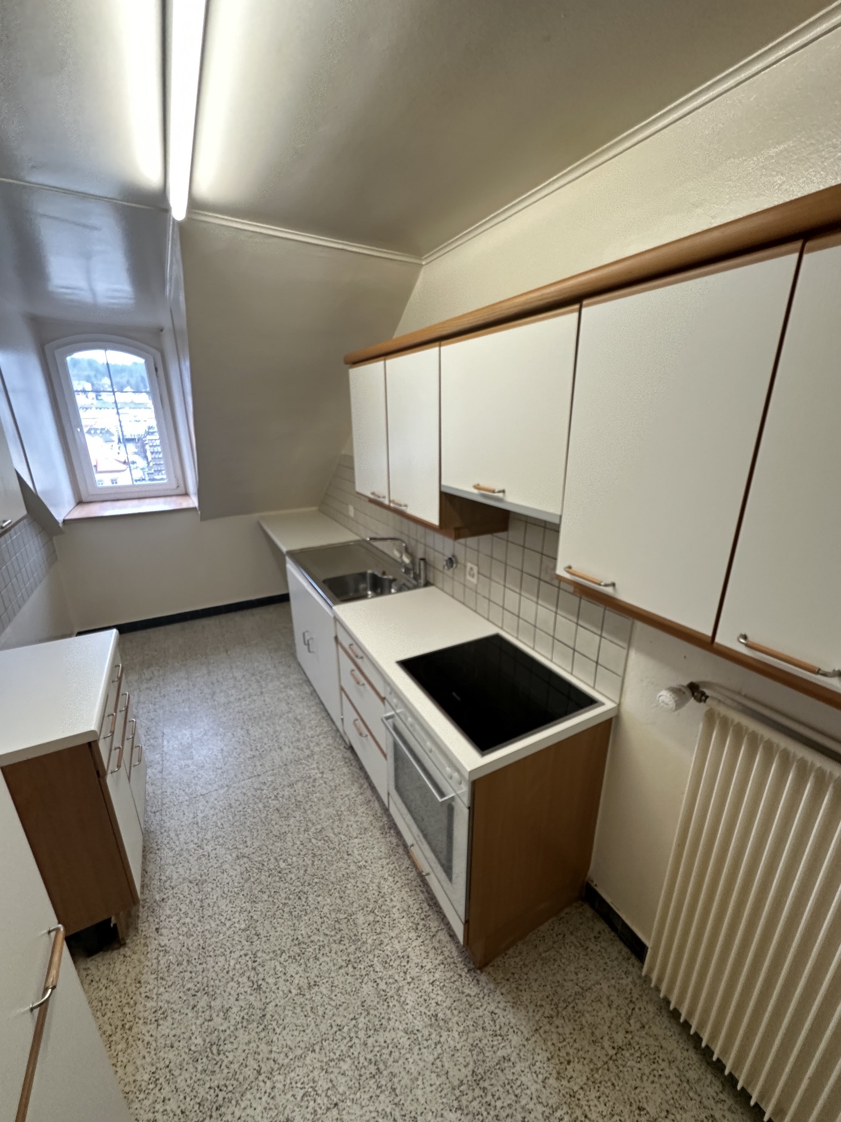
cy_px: 561
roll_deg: +0.2
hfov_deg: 85.7
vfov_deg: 102.1
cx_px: 420
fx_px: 454
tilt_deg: -19.2
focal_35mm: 14
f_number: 2.2
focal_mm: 2.22
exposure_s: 1/50
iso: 320
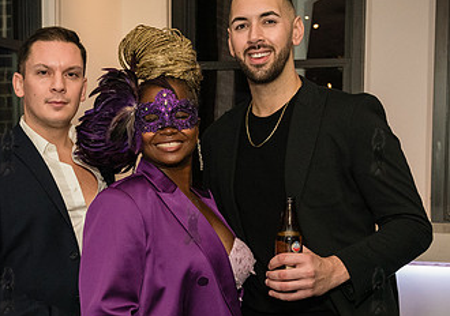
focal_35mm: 71
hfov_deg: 27.9
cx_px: 171
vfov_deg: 19.8
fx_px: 903
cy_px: 219
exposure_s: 1/160
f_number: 5
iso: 5000
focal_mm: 38
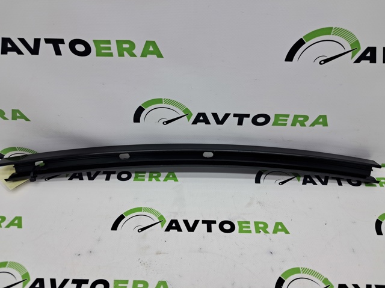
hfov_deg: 65.4
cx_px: 192
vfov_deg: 51.3
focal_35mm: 27
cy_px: 144
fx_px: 300
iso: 50
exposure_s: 1/120
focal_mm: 4
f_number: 1.8
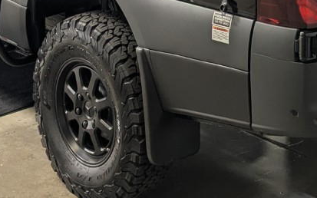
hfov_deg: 24.0
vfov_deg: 13.5
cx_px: 195
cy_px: -167
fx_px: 743
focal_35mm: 86
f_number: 1.85
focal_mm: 6.81
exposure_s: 1/60
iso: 72
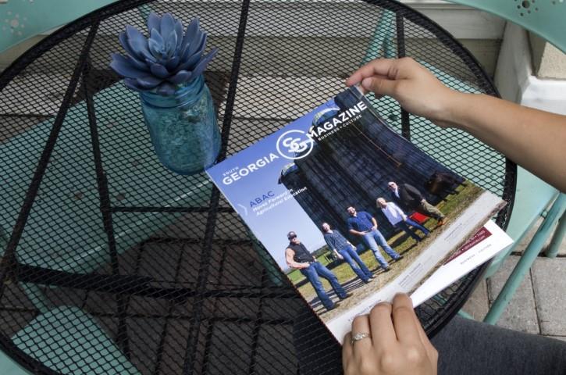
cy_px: 188
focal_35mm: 46
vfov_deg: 29.1
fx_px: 722
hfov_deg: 42.8
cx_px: 283
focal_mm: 30.63
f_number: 22
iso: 400
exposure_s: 1/15
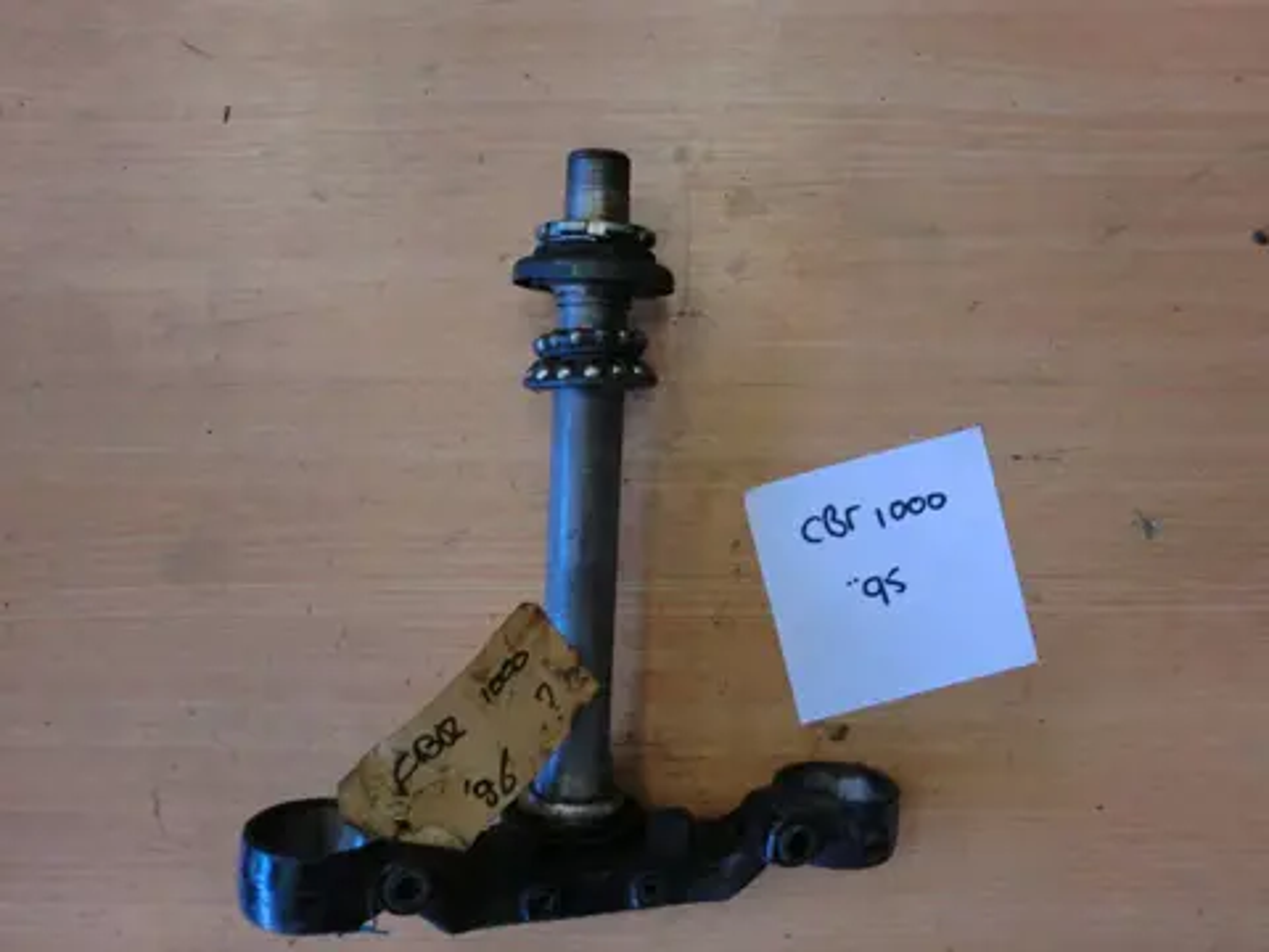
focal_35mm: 27
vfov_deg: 51.4
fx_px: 990
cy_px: 476
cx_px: 634
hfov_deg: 65.3
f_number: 3.2
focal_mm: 4.9
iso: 80
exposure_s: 1/60
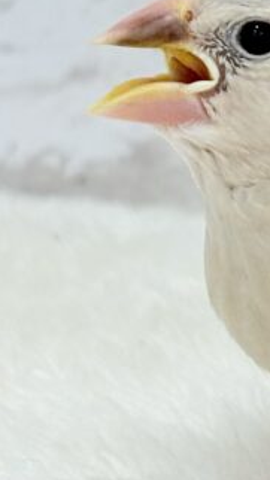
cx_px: 476
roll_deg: -0.6
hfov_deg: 5.7
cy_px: 83
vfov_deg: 10.2
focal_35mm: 211
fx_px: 2687
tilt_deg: -7.3
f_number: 1.6
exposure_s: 1/100
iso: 50
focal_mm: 5.96
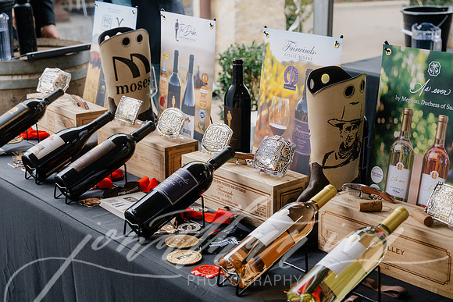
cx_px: 226
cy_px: 151
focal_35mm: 60
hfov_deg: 33.4
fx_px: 755
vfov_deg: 22.6
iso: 360
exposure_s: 1/200
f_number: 5.6
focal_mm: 60
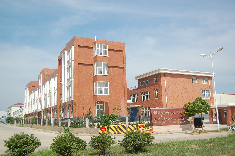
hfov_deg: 49.6
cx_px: 118
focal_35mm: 39
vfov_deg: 34.1
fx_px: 254
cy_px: 78
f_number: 4.5
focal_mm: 26
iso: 400
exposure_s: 1/3200
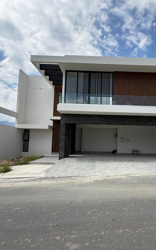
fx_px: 136
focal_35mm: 20
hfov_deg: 58.2
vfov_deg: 84.9
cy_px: 135
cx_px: 105
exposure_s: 1/1656
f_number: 2.2
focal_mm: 2.22
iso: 50
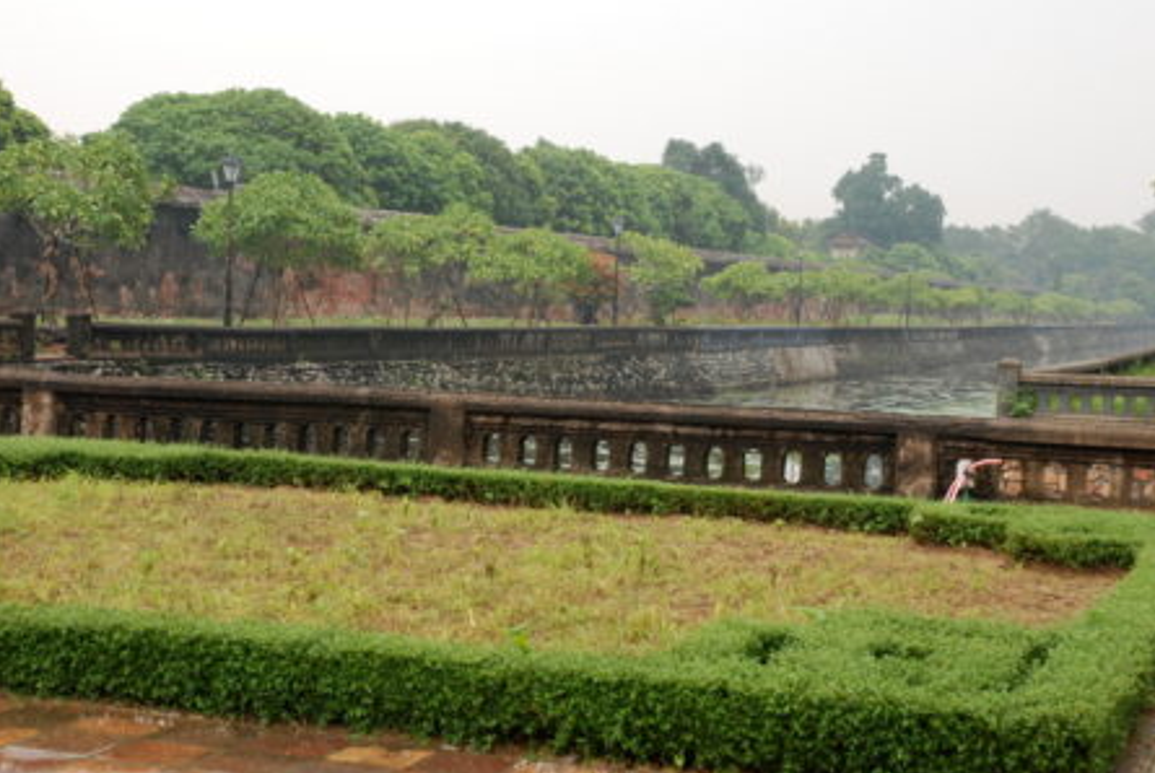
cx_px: 602
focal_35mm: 64
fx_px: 2056
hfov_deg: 31.4
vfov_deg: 21.3
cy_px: 401
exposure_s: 1/80
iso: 400
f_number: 10
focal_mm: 38
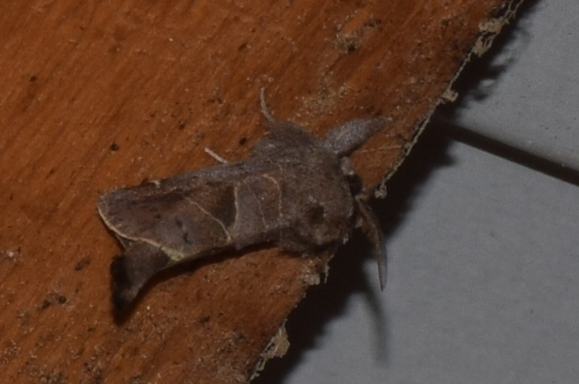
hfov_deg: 11.3
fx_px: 2937
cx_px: 290
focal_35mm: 183
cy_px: 192
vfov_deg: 7.5
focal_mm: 122
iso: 100
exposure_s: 1/160
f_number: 13
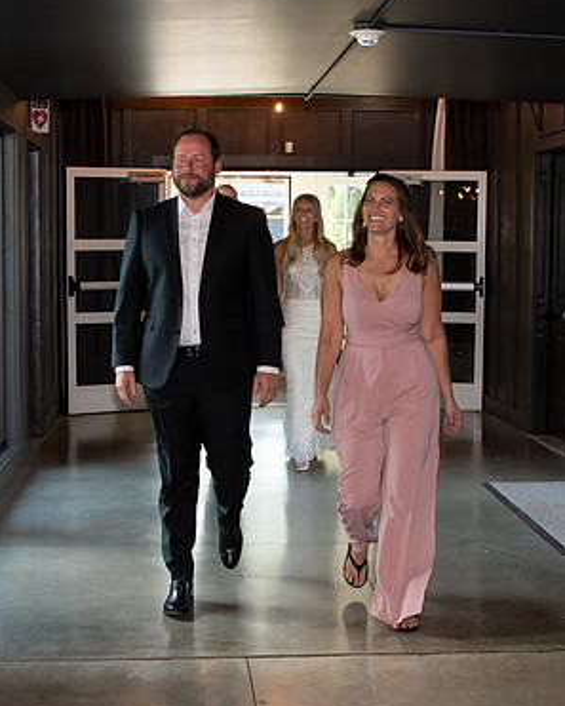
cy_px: 373
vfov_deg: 30.0
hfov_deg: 24.2
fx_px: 1316
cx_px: 257
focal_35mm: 63
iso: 1000
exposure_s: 1/160
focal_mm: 24
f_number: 5
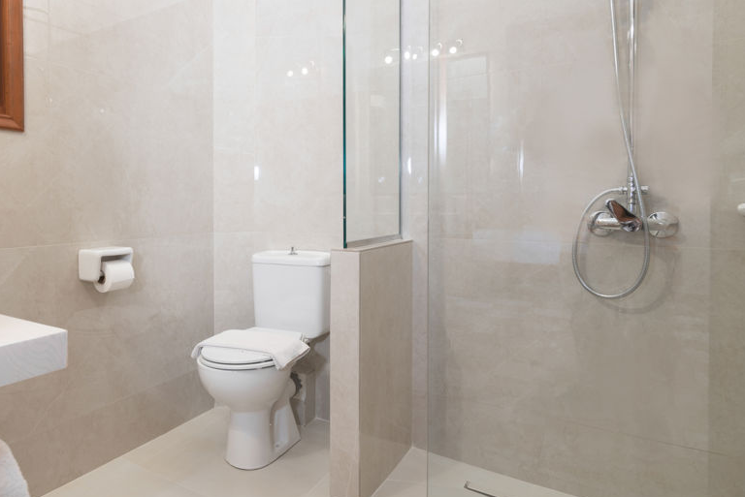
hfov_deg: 71.7
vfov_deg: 53.1
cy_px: 222
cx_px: 254
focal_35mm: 24
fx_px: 497
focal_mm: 18
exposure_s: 1/3
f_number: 8
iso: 100
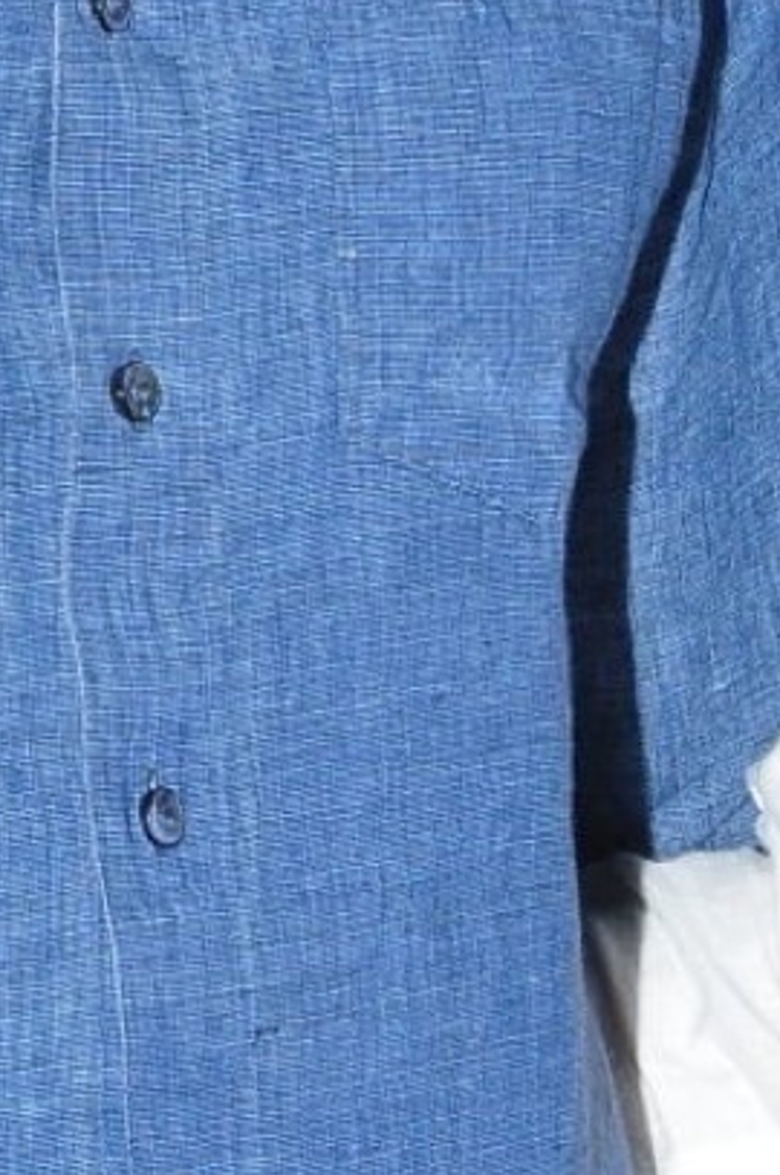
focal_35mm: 320
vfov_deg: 6.4
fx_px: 10435
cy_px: 162
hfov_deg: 4.3
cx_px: -448
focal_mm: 48
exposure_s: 1/125
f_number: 11
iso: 500
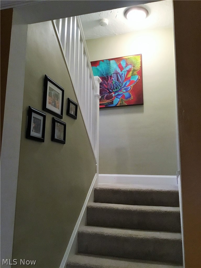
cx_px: 100
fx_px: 240
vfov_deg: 58.4
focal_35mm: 31
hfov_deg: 45.4
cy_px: 134
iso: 200
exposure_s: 1/30
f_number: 2.4
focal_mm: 3.3
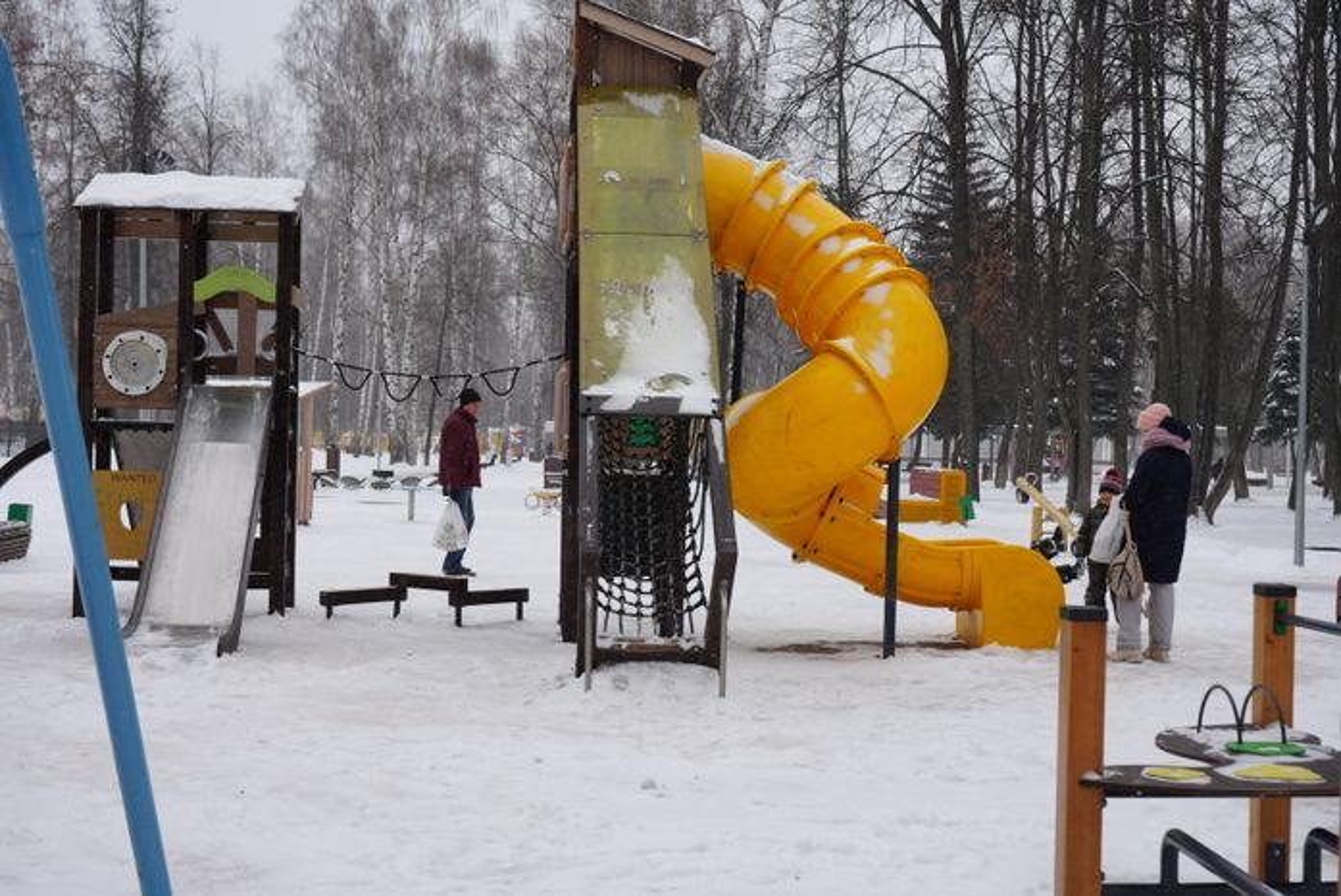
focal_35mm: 51
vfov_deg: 26.5
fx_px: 1901
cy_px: 448
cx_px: 670
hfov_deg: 38.9
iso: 800
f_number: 5.6
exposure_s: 1/800
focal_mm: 51
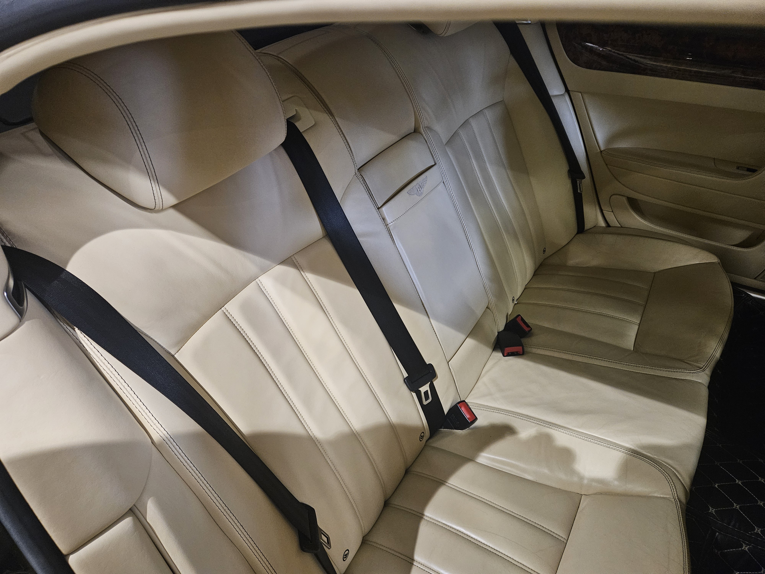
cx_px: 382
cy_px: 287
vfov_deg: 58.9
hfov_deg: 73.9
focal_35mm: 23
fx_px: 508
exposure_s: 1/33.3
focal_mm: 5.4
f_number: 1.8
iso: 640
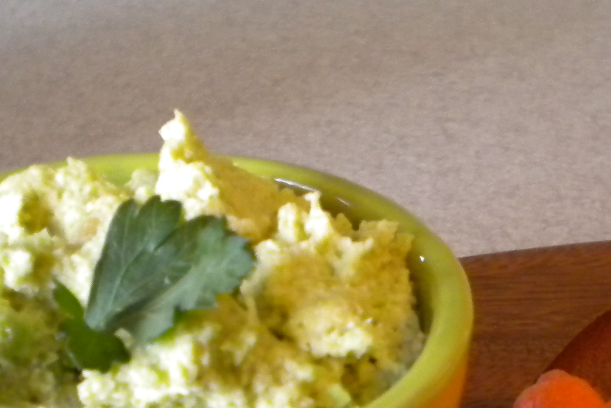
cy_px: 495
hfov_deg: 25.3
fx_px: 1358
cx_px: 355
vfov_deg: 16.3
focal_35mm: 80
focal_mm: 6.3
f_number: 3.1
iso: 400
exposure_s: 1/11
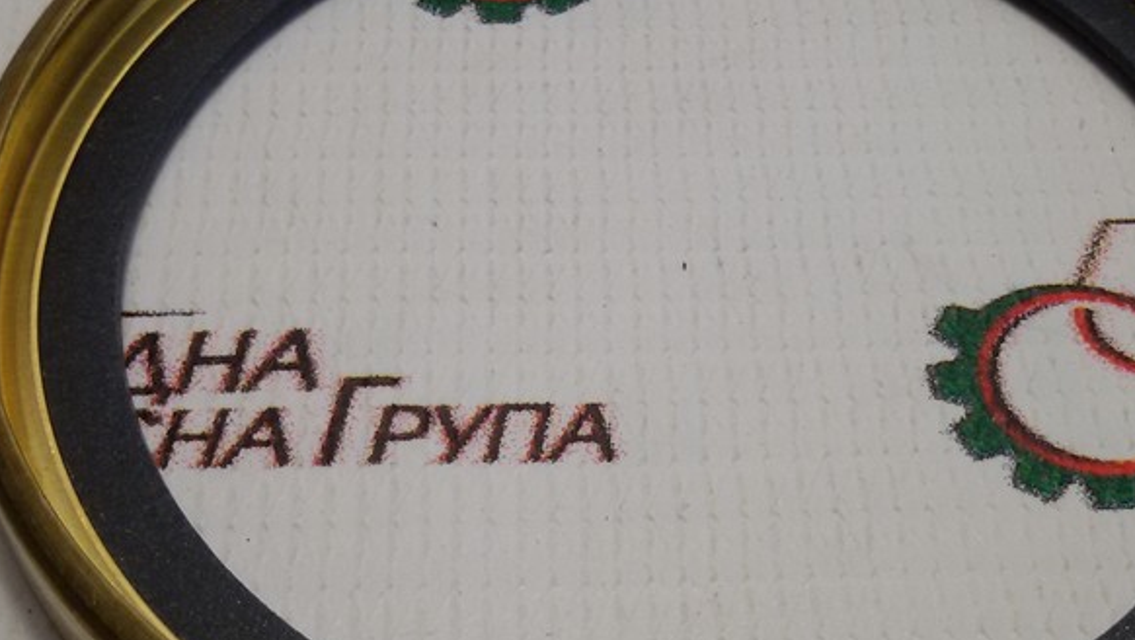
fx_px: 1746
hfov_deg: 36.0
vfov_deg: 20.7
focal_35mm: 58
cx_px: 632
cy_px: 355
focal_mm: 2.93
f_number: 2.4
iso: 50
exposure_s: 1/100
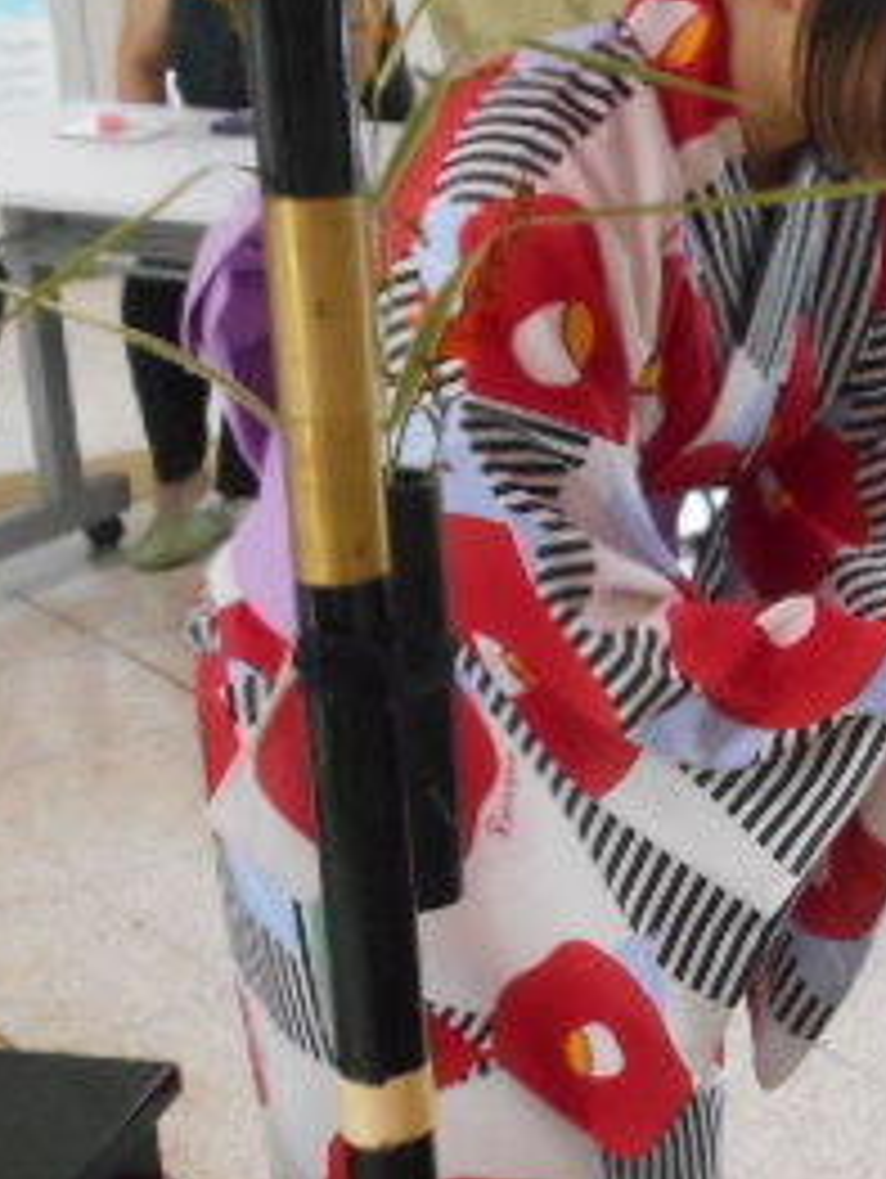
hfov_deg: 17.0
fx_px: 2828
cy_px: 909
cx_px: 1057
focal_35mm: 83
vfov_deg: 23.3
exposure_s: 1/40
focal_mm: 5.8
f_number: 3.6
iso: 800
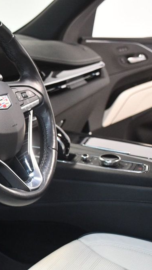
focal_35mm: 64
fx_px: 458
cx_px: -44
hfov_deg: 17.7
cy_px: 137
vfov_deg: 32.8
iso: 3600
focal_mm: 27
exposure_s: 1/60
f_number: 4
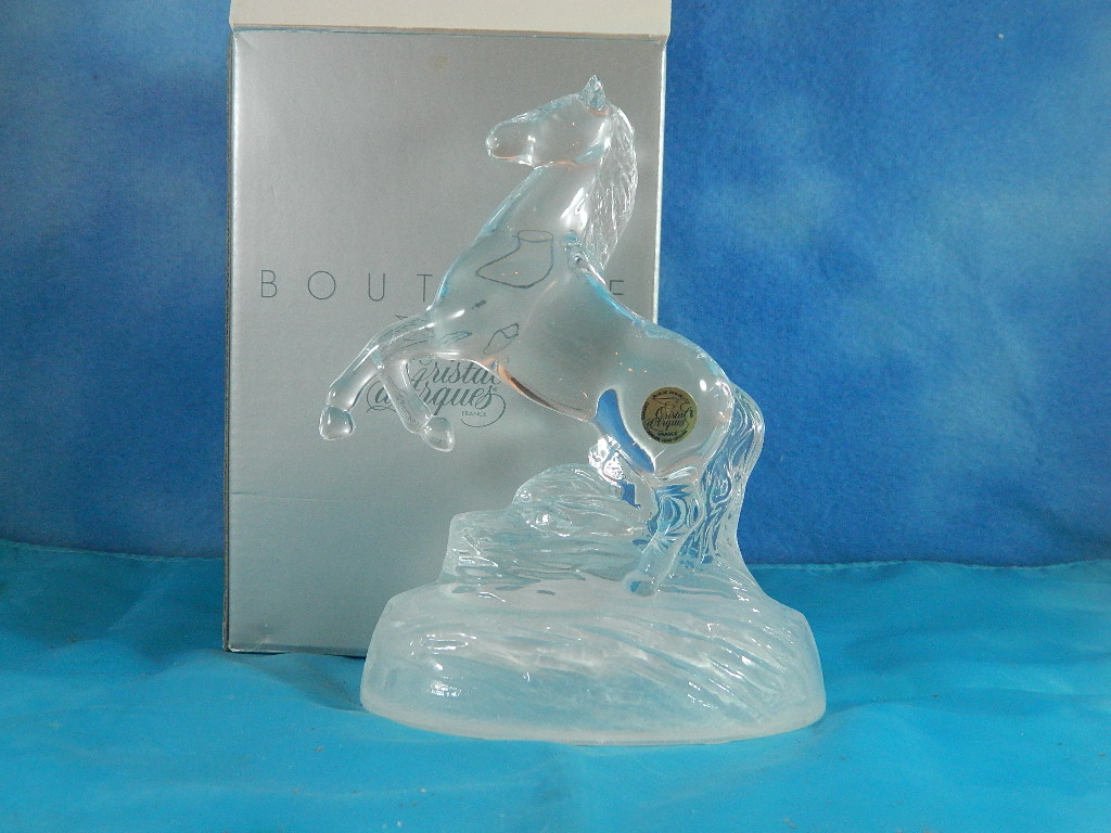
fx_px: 1316
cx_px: 556
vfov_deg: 35.1
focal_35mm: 41
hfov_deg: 45.8
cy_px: 416
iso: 250
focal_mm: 7.3
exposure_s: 1/40
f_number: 3.5
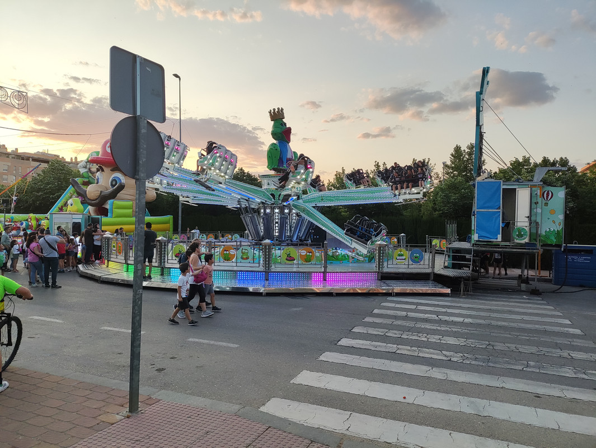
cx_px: 298
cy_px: 224
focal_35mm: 25
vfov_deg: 54.9
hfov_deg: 69.4
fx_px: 431
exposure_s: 1/276
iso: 50
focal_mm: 4.71
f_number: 1.79
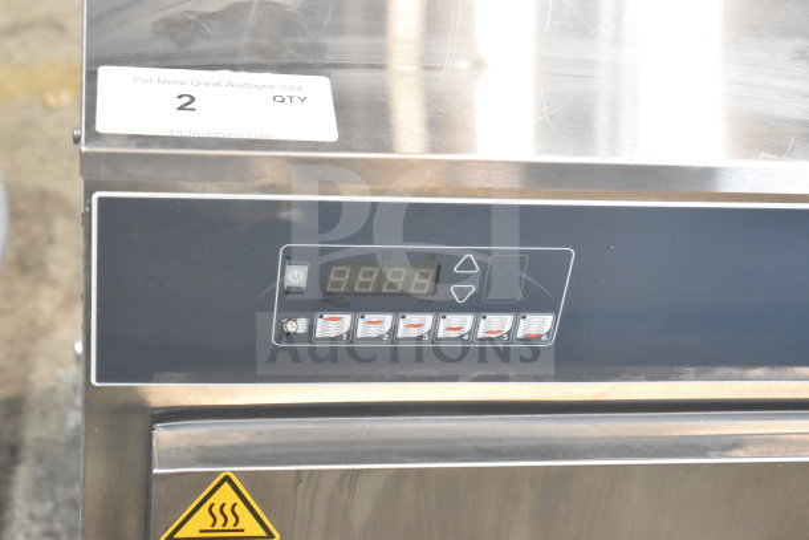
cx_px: 404
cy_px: 270
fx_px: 1618
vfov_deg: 18.9
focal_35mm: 72
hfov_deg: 28.1
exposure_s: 1/200
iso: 6400
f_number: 7.1
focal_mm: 48
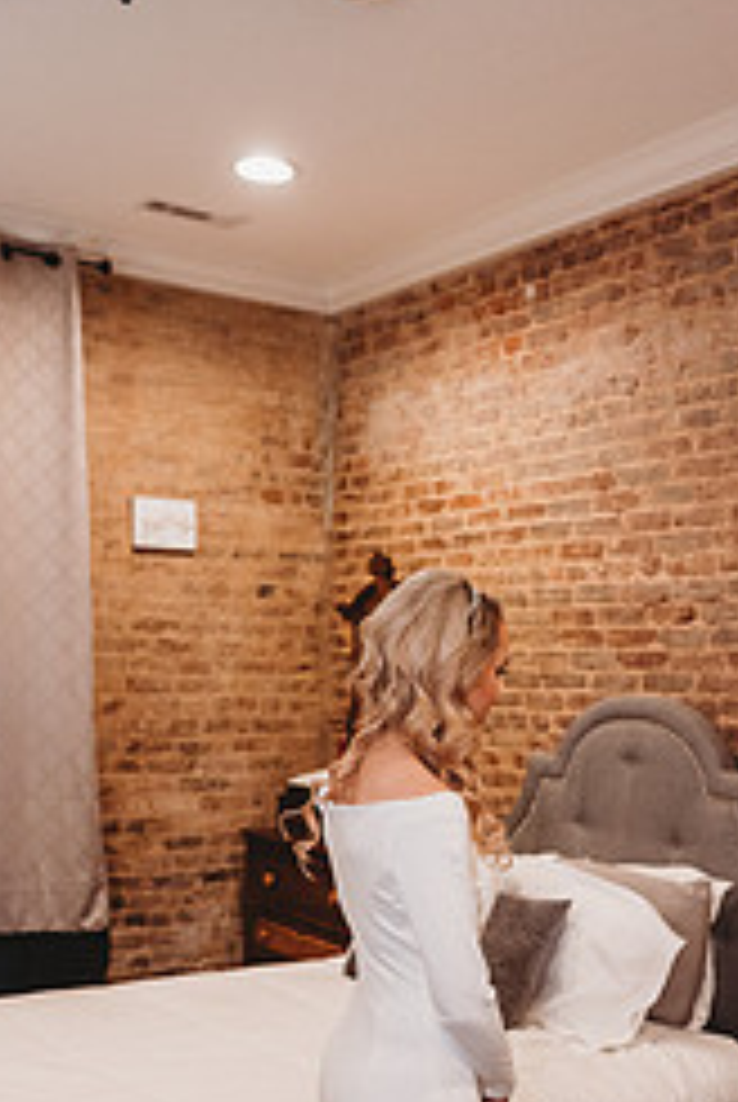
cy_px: 846
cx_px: 432
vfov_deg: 42.9
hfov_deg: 30.5
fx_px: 1349
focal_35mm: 44
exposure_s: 1/125
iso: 1600
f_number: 2.8
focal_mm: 24
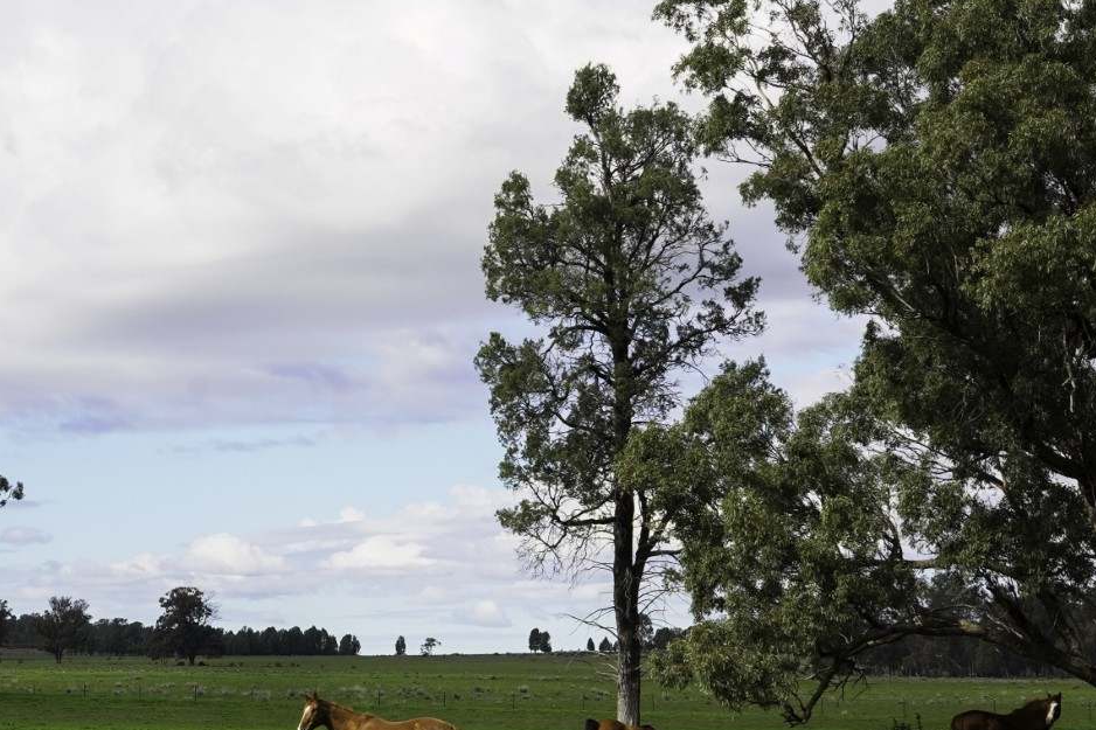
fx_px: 2892
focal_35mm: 95
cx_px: 234
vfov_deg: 14.4
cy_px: 509
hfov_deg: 21.2
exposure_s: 1/400
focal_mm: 37
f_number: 11
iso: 400
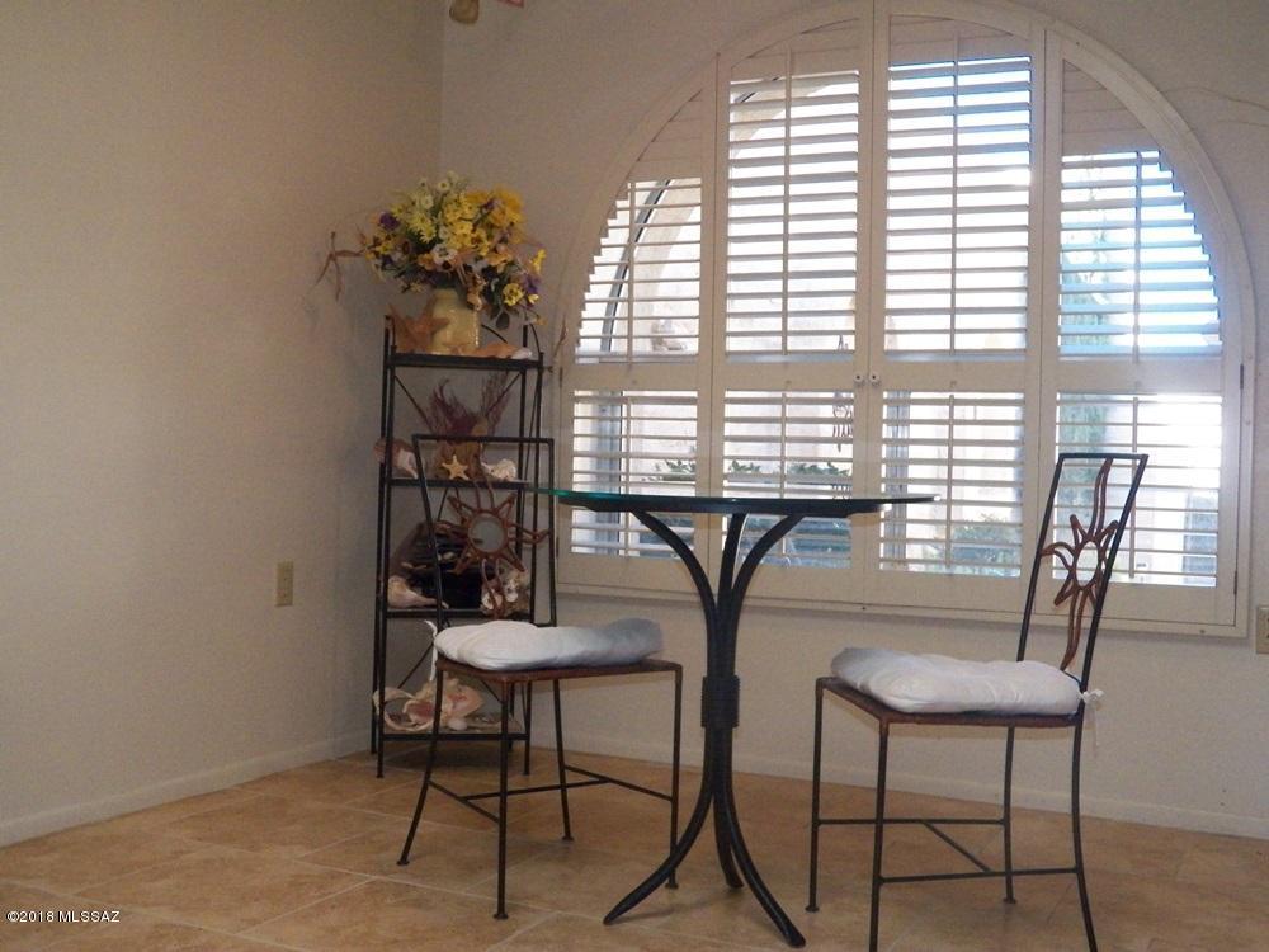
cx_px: 634
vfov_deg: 36.0
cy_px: 476
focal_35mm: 40
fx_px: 1466
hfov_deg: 46.8
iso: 800
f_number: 3.2
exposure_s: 1/500
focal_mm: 7.1
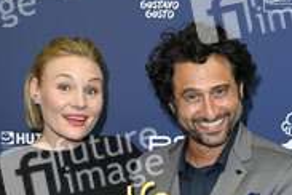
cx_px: 128
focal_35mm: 120
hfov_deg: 17.1
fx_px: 973
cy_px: 246
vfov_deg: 11.2
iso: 800
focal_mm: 55
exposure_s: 1/200
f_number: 5
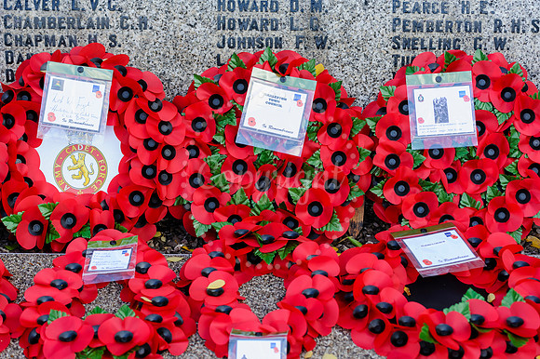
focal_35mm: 77
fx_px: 1148
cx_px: 270
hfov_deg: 26.5
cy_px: 180
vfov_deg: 17.8
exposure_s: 1/500
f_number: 4.8
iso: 800
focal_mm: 75
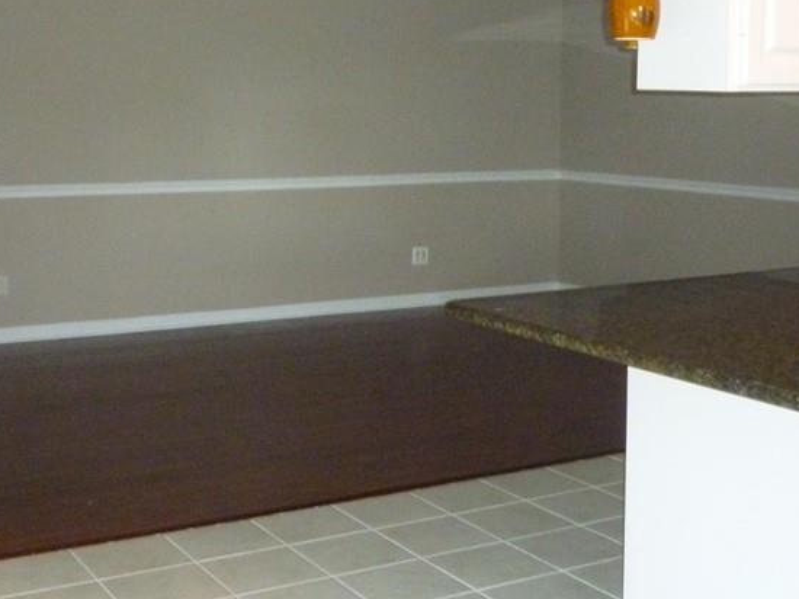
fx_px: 1246
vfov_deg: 26.9
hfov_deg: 35.6
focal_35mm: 54
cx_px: 411
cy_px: 204
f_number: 3.3
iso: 640
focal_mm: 5.2
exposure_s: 1/30
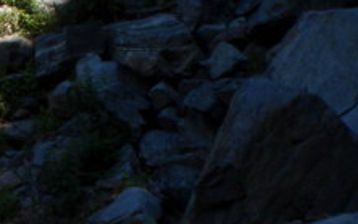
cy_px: 145
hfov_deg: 16.4
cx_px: -281
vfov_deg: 12.2
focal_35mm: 107
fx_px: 1044
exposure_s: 1/320
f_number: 4
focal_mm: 5
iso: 64
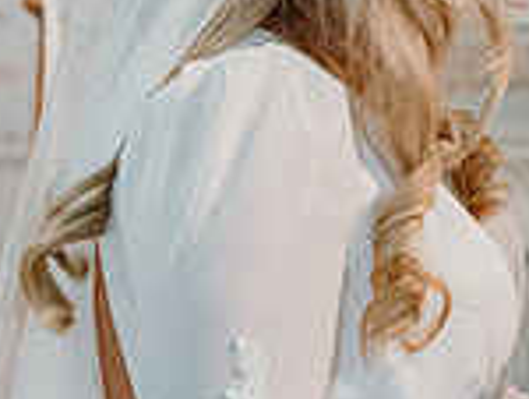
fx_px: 5449
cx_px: 825
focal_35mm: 356
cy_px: 136
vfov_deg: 4.2
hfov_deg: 5.5
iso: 4000
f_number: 3.5
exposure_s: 1/160
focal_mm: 64
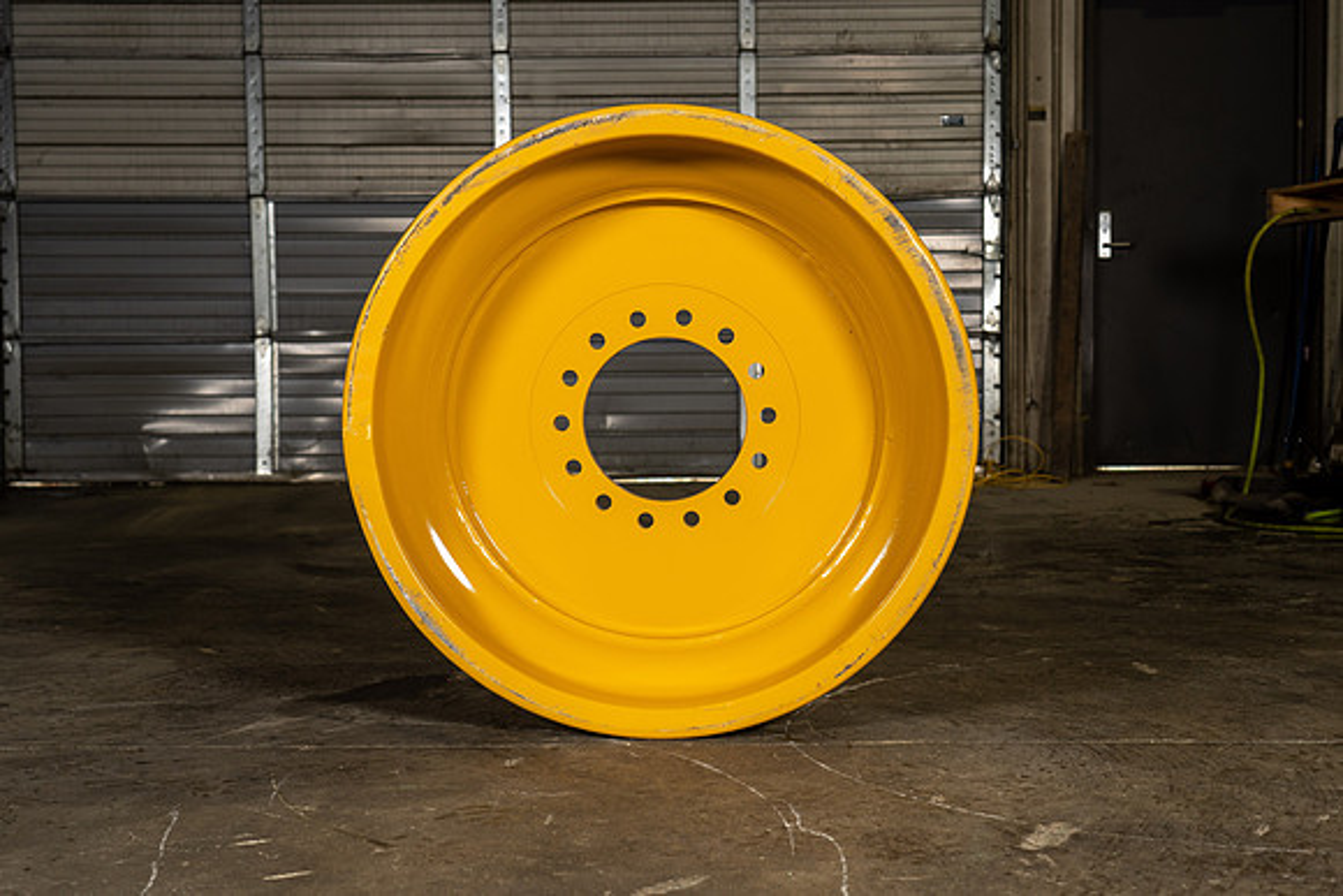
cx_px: 672
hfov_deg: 41.1
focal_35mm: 48
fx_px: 1791
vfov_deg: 28.1
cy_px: 448
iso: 800
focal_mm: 48
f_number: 5.6
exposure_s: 1/100
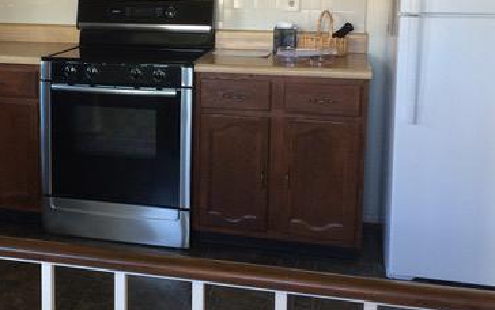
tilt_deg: -7.9
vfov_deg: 23.7
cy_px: 63
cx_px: 103
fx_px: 729
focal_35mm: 54
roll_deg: +0.8
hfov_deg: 36.3
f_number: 2.2
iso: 100
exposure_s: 1/30
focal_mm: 4.15
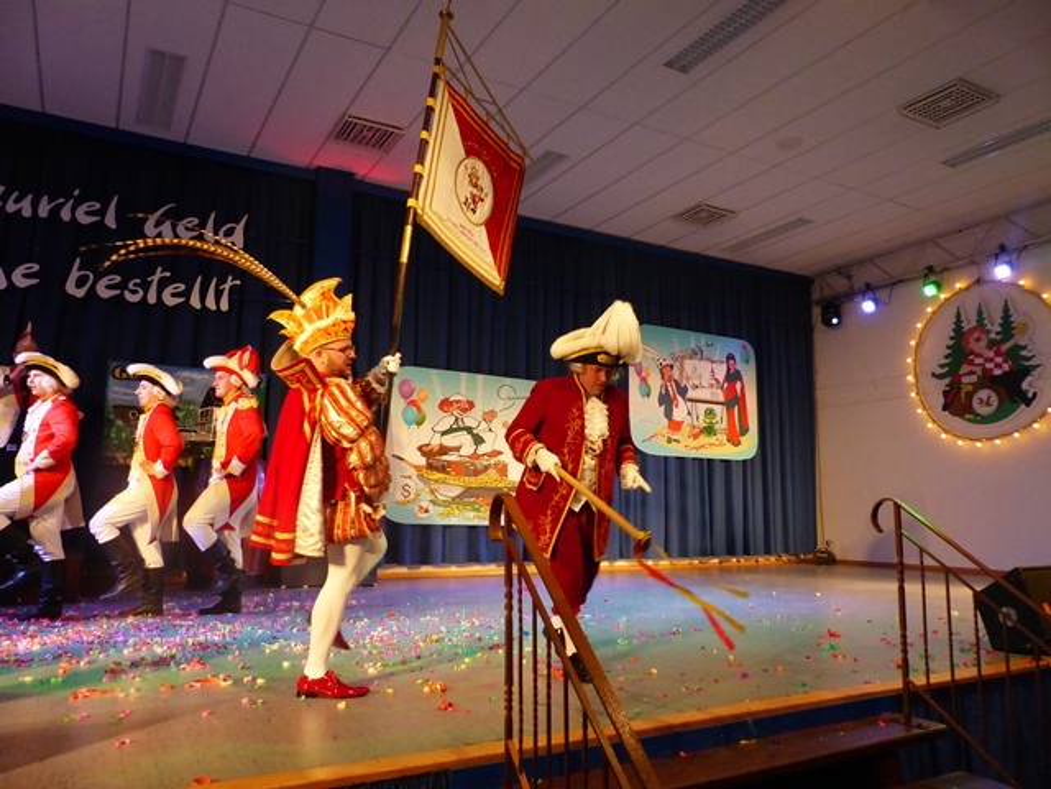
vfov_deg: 54.9
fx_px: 759
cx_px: 526
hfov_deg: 69.4
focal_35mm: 25
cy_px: 394
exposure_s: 1/60
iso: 640
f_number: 2.8
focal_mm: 4.5
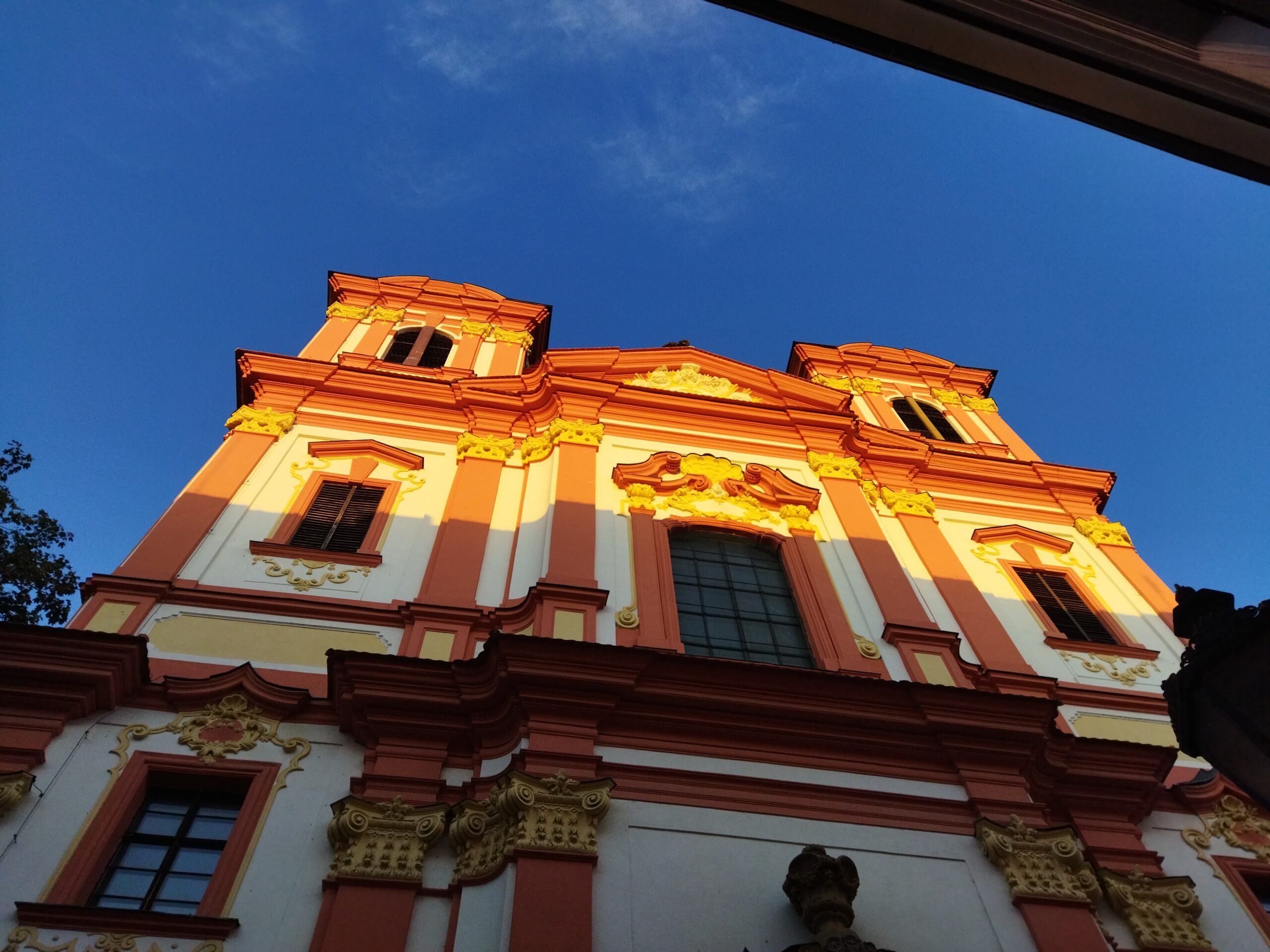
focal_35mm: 27
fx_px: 991
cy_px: 476
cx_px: 635
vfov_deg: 51.4
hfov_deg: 65.3
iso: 100
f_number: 1.79
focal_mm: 4.71
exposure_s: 1/861
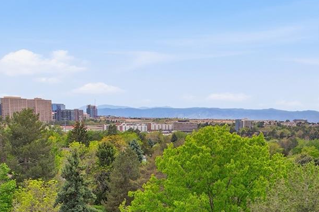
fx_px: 514
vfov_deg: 21.5
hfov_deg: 34.2
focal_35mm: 58
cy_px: 261
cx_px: 209
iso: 100
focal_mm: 8.4
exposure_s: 1/80
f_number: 2.8
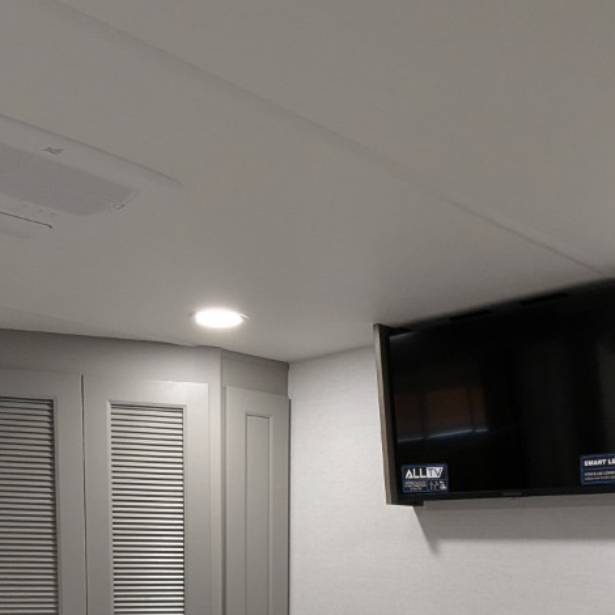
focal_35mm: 42
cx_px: 353
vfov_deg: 35.4
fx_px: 844
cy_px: 641
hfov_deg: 39.9
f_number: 2.2
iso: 132
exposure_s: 1/40.3
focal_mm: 2.35
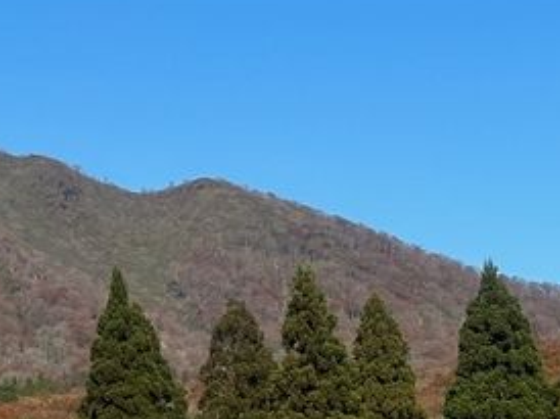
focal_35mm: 143
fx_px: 2311
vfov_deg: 10.3
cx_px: -246
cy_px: 7
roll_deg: +0.9
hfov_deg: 13.1
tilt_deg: +16.0
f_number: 1.78
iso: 64
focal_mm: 6.86
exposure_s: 1/3876
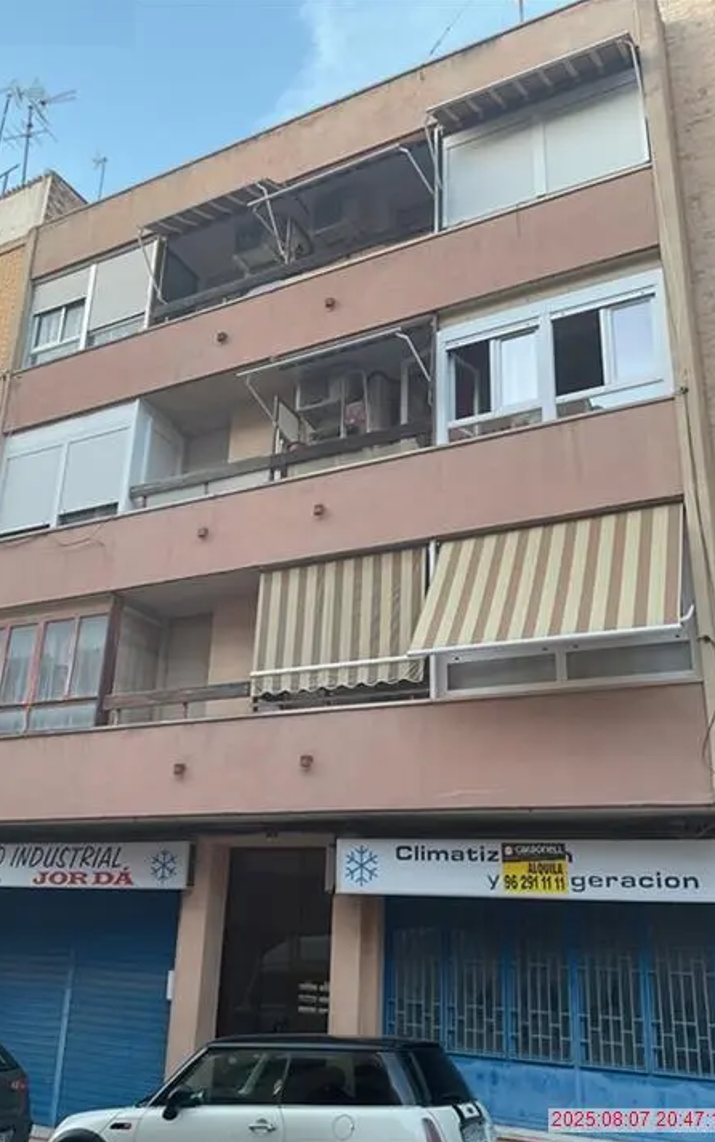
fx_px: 966
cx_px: 320
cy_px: 573
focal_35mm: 31
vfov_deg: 61.2
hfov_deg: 40.6
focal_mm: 3
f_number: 1.8
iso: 50
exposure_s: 1/100
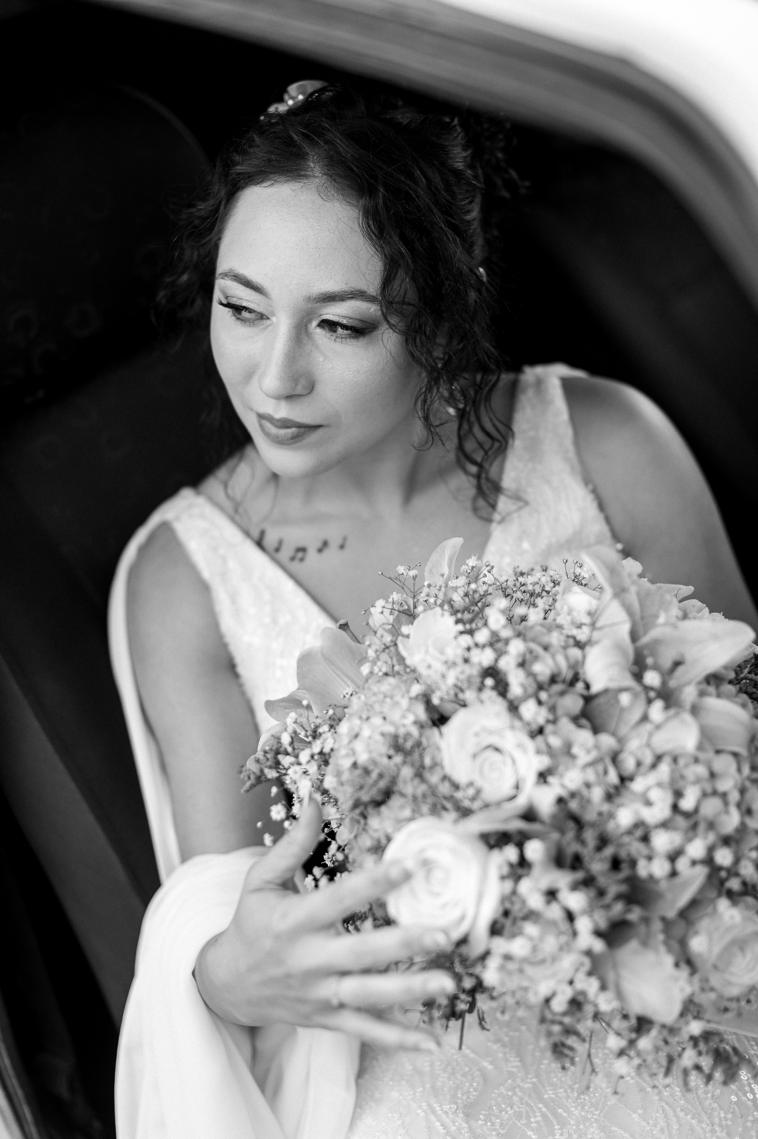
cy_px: 570
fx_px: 1581
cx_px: 379
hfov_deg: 27.0
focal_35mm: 50
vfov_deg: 39.6
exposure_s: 1/640
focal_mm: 50
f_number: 1.8
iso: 250
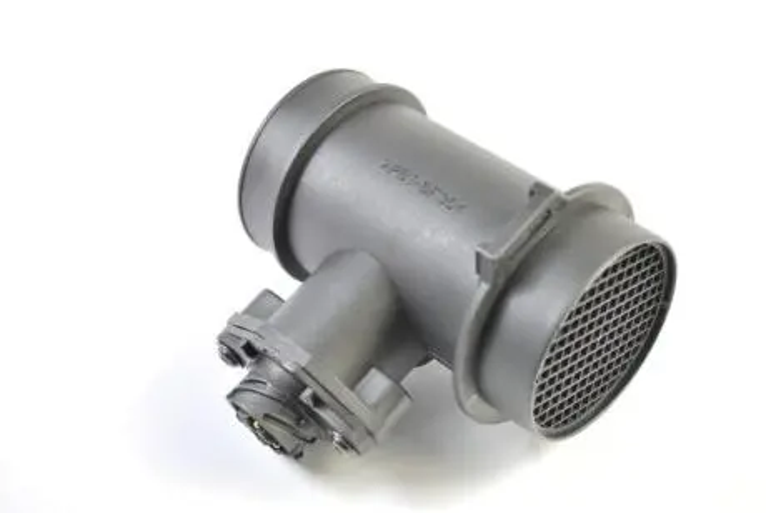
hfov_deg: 33.4
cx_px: 383
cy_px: 256
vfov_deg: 22.7
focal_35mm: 60
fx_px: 1278
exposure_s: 1/30
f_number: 5.3
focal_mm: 40
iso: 160
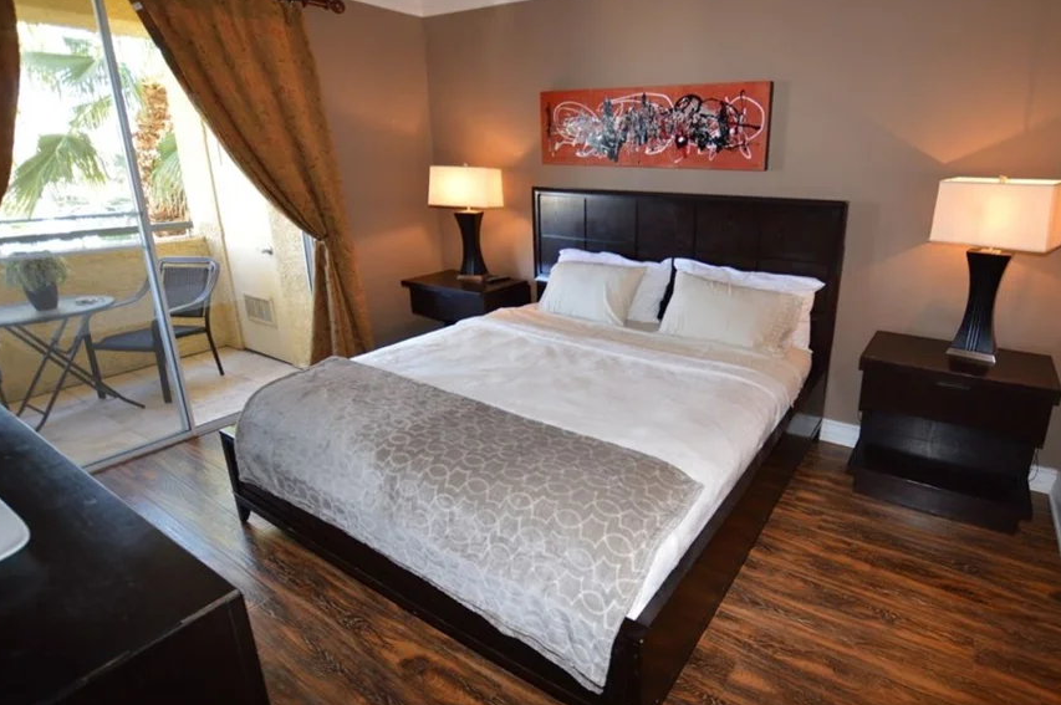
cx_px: 623
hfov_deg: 89.2
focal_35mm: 18
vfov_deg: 67.2
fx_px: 530
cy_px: 326
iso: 560
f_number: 3.5
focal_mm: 10
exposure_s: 1/60
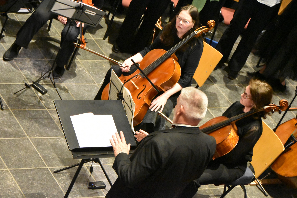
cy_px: 99
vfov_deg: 11.2
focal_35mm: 123
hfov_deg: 16.6
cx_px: 148
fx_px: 1015
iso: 12800
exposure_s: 1/80
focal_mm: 82
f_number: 5
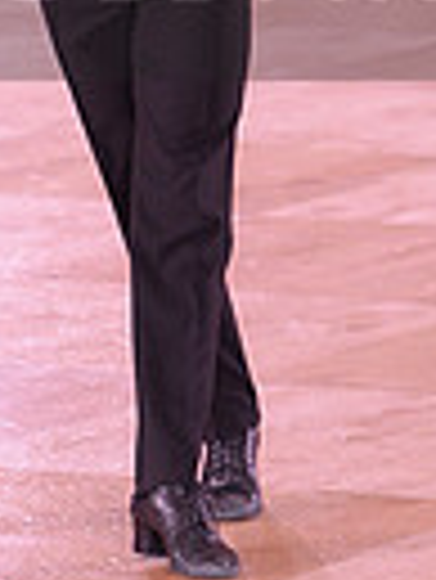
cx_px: 528
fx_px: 8836
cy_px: -67
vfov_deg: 3.8
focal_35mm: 527
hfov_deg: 2.8
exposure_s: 1/250
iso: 1250
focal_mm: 122
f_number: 4.5
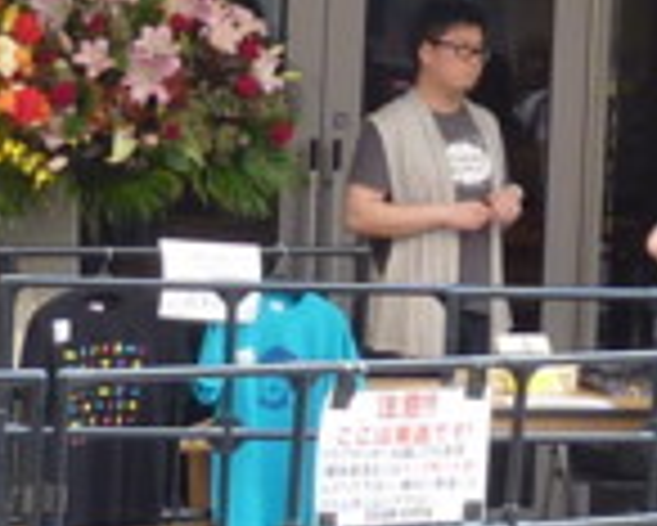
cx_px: 436
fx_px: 3541
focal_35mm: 182
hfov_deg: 10.6
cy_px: 241
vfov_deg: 8.5
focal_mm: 4.1
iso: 80
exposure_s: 1/15
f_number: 3.3
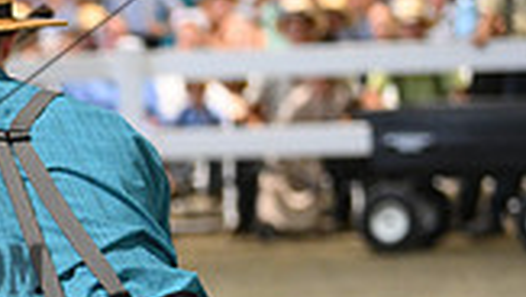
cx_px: -236
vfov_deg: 4.5
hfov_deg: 7.9
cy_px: 295
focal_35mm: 268
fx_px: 3741
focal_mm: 72
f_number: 2.8
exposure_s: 1/505
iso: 4000
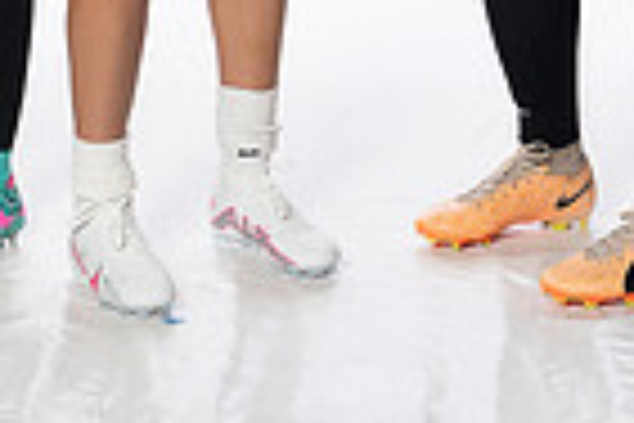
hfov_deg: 9.2
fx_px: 3927
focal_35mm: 223
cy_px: -500
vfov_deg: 6.0
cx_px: 243
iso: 800
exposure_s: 1/250
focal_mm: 70
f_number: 8
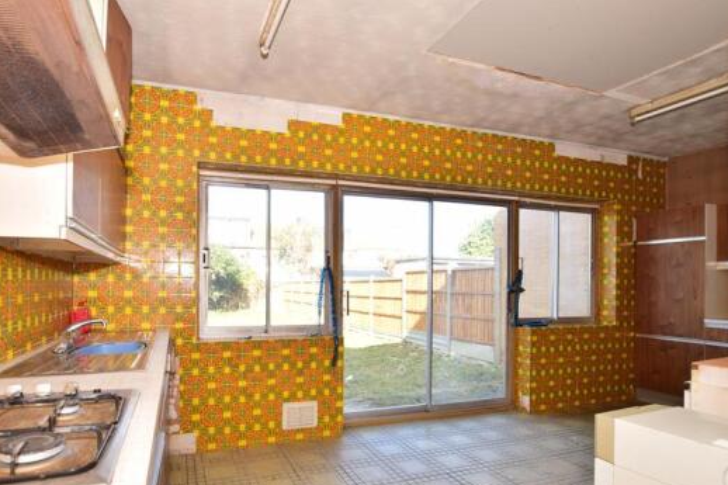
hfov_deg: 86.1
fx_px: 384
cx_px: 301
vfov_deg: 64.1
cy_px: 283
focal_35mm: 19
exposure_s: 1/100
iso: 400
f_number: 7.1
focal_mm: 10
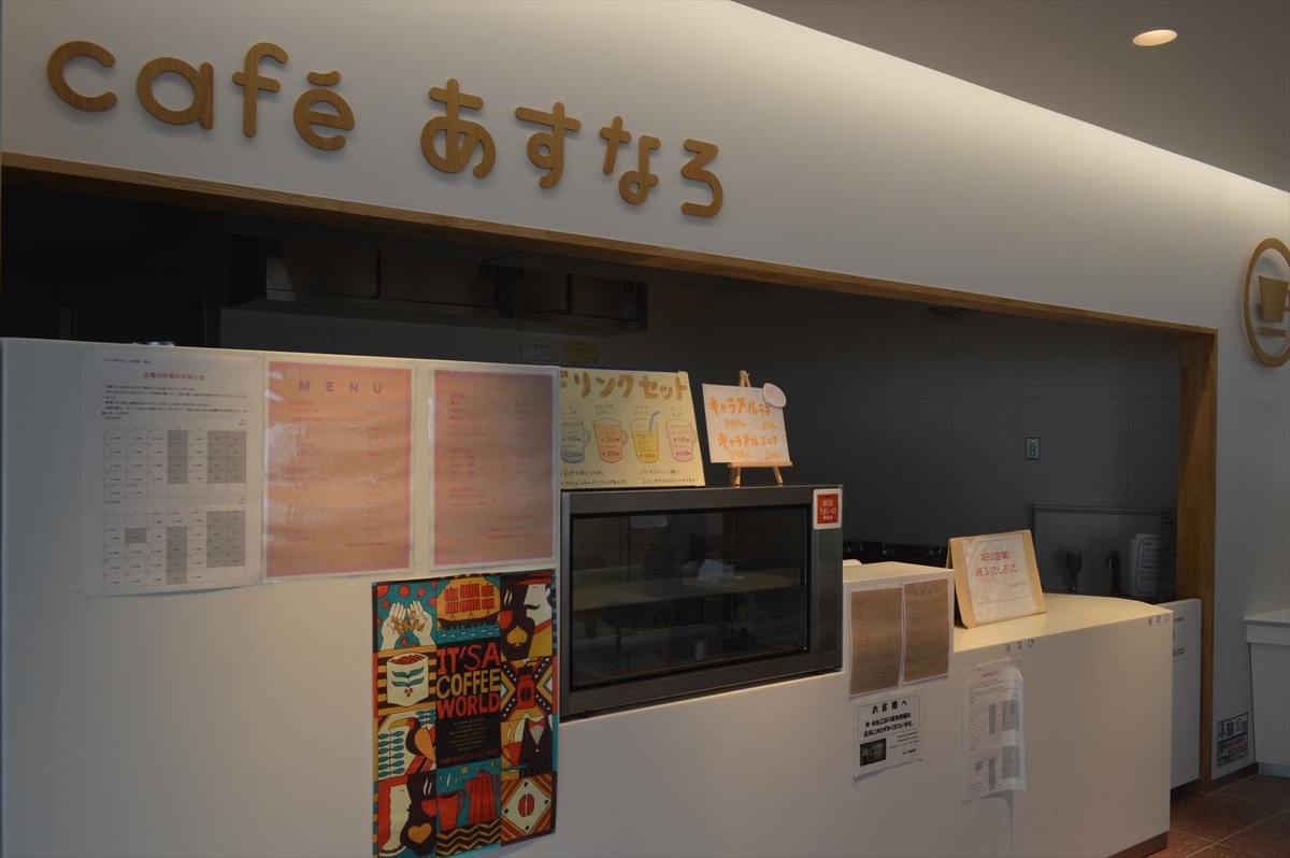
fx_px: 967
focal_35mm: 27
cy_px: 429
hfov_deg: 67.4
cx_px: 645
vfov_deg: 47.9
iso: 400
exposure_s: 1/125
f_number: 5.6
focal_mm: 18
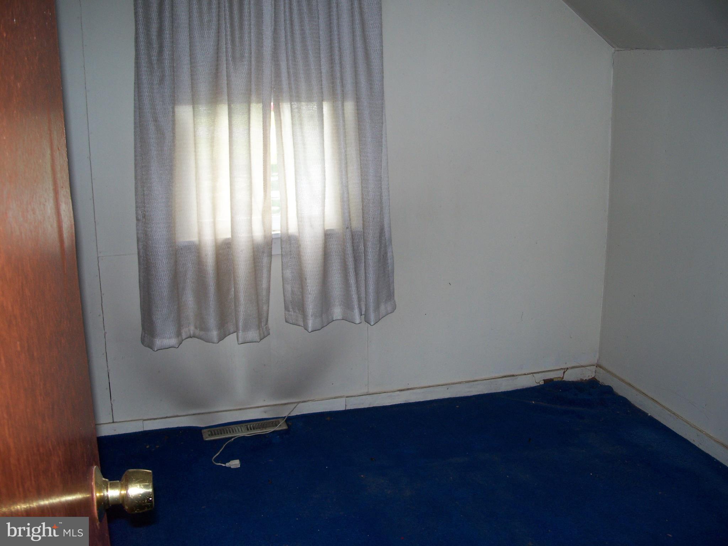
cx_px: 364
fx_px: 778
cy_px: 273
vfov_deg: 38.7
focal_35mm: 37
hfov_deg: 50.1
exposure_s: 1/60
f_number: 2.8
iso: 125
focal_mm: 7.8
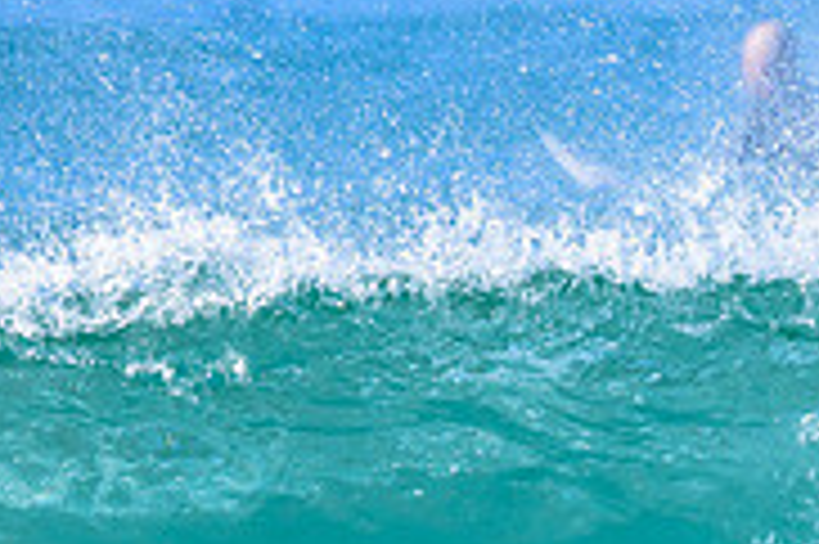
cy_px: 650
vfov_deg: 0.8
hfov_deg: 1.2
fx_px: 39844
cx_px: 1210
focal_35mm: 1753
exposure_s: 1/2000
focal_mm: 550
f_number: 11
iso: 1250
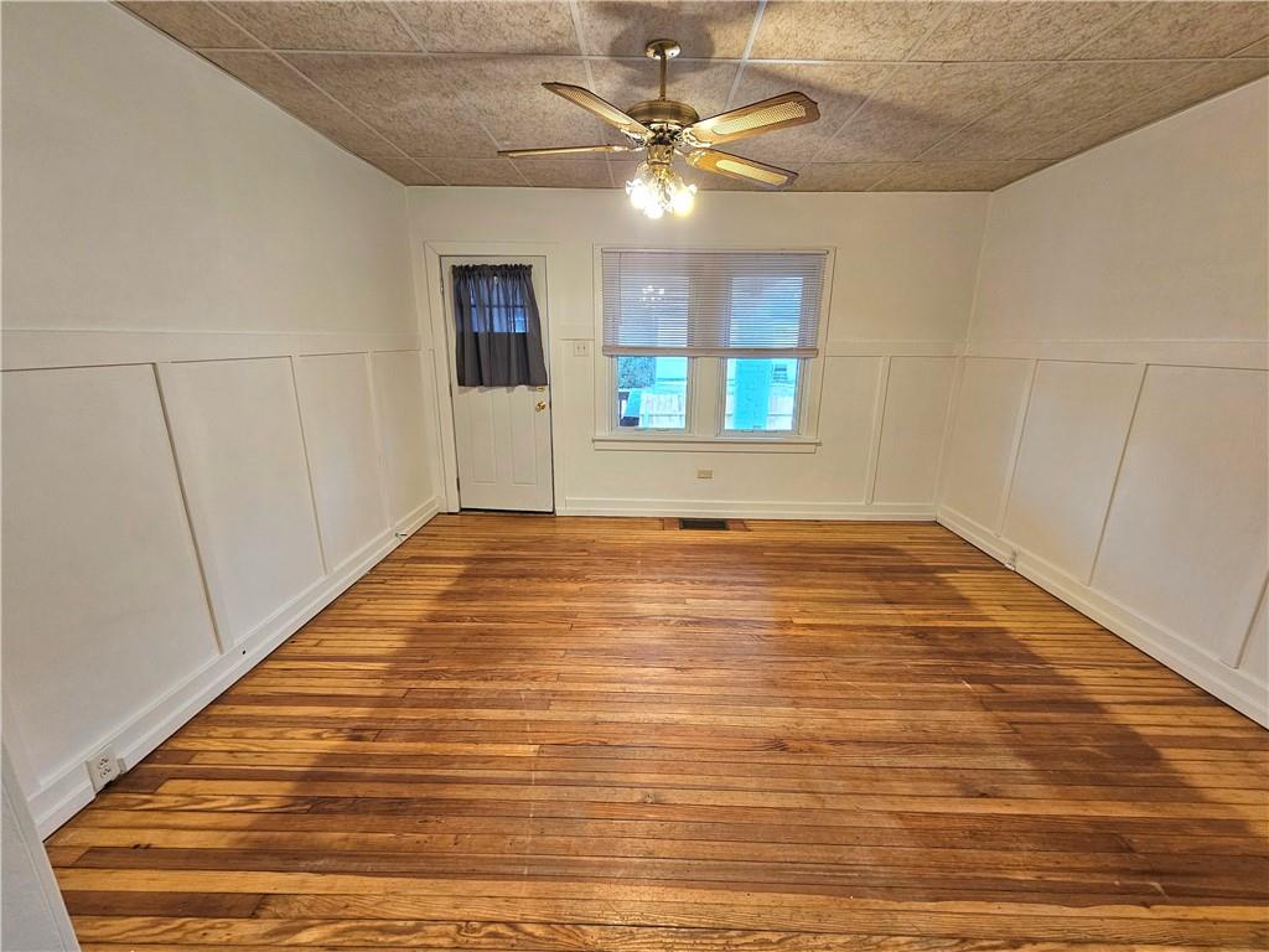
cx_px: 634
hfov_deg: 106.2
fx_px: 477
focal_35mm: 13
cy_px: 476
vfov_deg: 89.9
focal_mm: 2.2
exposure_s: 1/60.2
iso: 160
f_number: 2.2
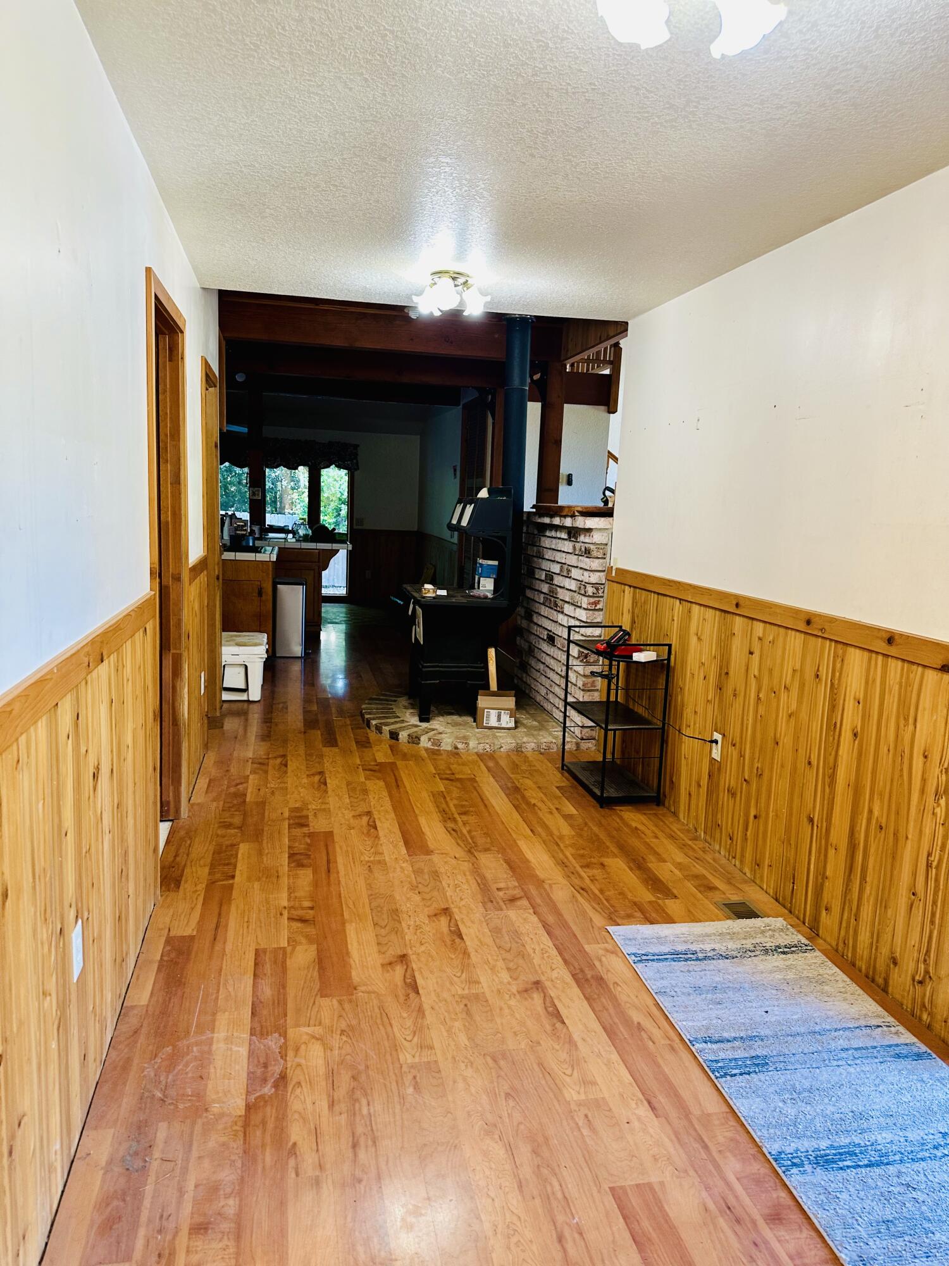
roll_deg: -3.5
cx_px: 474
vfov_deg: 71.6
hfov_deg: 56.8
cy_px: 633
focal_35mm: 24
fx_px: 877
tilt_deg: -10.1
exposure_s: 1/60
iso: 125
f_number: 1.78
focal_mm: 6.86
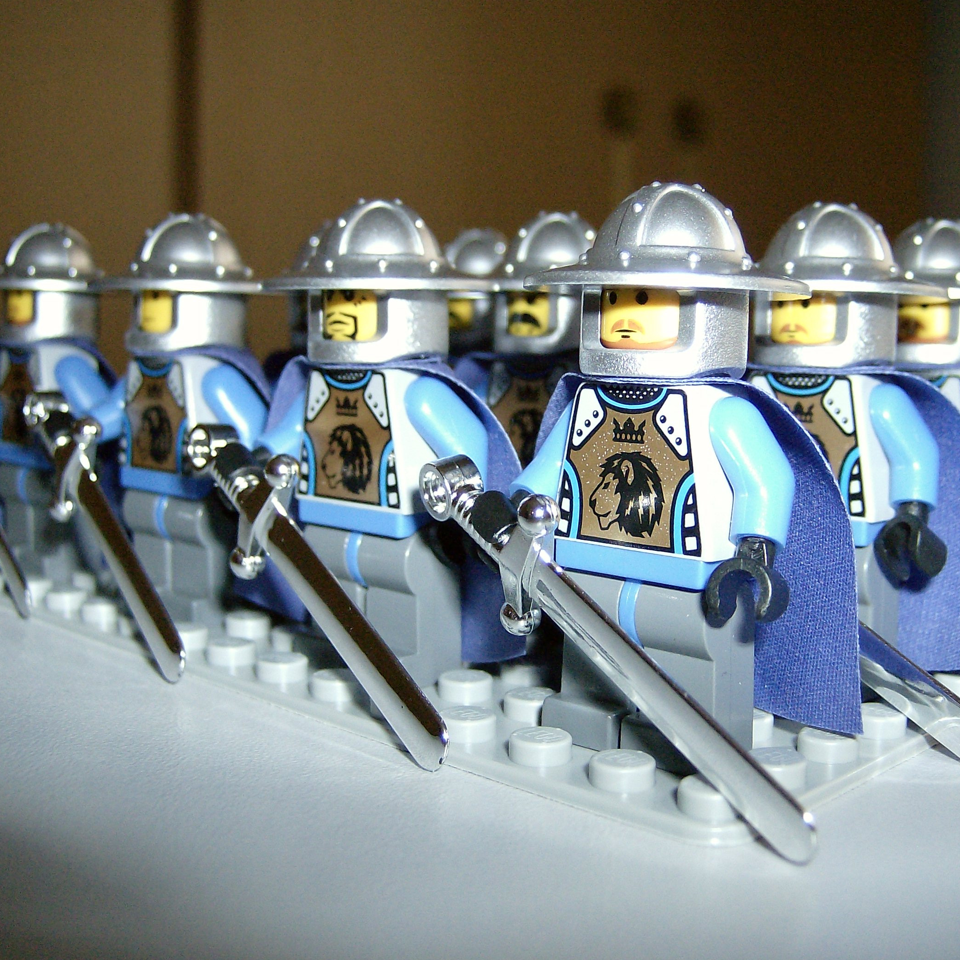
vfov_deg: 39.2
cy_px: 475
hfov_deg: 39.1
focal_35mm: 43
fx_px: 1349
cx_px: 519
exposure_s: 1/60
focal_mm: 6
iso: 200
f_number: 2.8
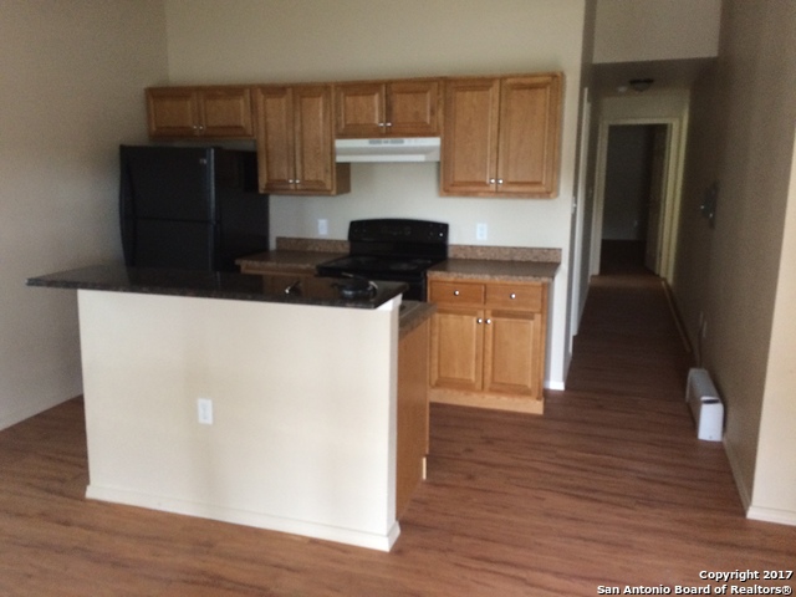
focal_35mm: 29
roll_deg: -3.0
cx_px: 398
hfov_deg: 61.7
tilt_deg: -9.3
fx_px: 667
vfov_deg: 48.2
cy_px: 298
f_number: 2.2
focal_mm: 4.15
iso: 200
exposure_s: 1/30
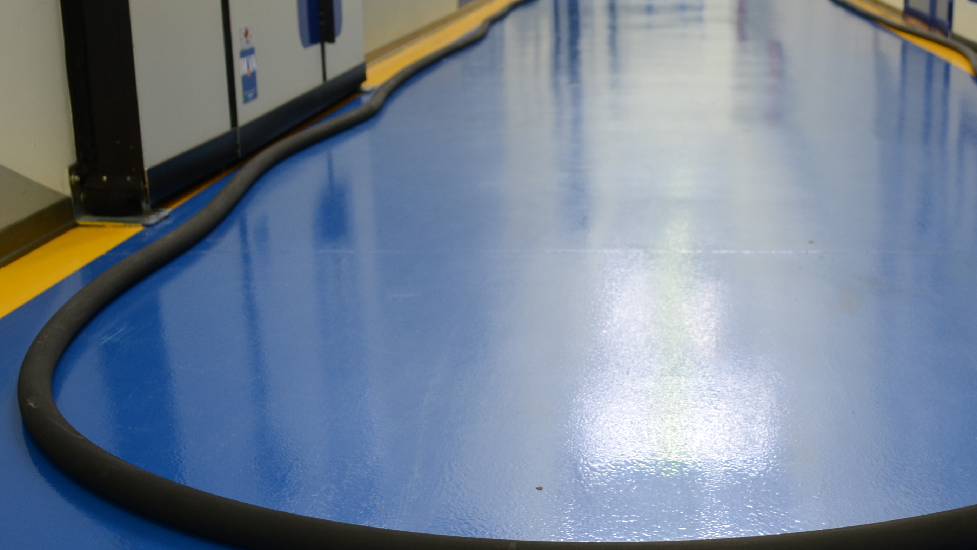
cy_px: 293
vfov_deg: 23.0
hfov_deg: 39.5
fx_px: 1347
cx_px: 635
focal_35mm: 52
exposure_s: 1/20
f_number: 4.5
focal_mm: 20
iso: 200
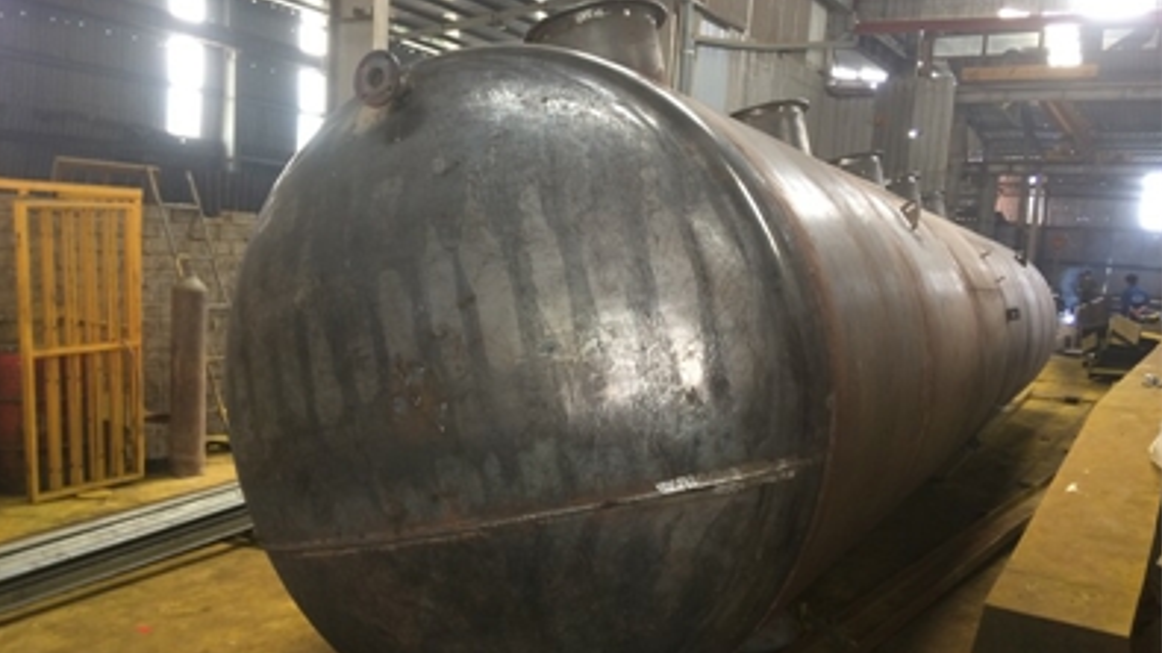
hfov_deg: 61.0
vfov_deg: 36.6
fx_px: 986
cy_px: 350
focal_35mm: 32
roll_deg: -3.3
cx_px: 577
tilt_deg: -5.3
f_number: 2.2
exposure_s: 1/33
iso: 100
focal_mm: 4.15
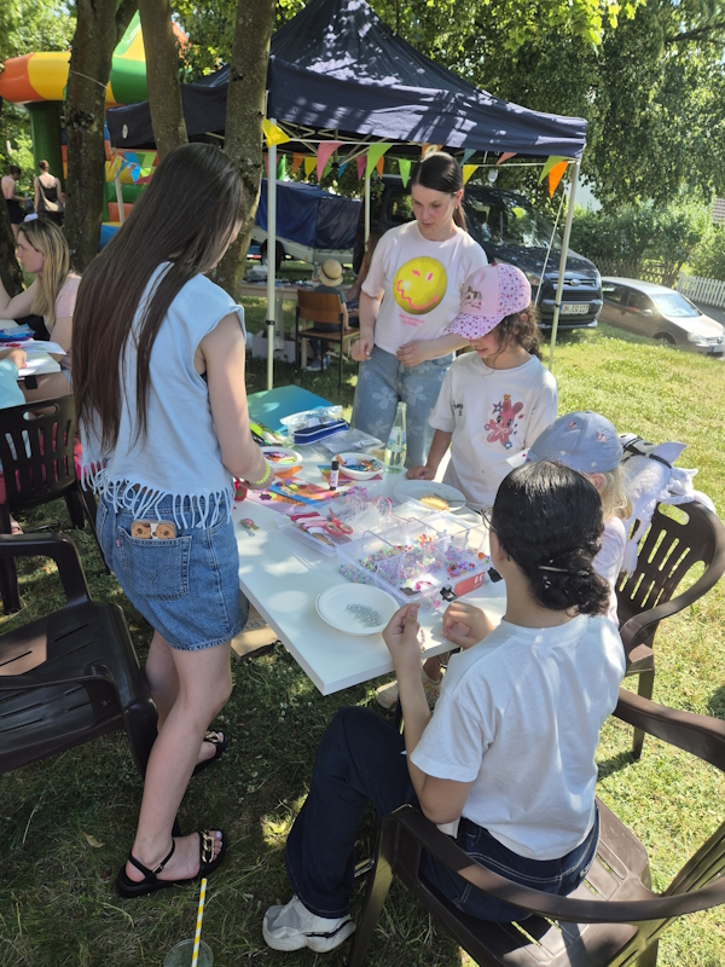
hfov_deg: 58.9
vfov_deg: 73.9
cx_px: 362
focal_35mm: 23
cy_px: 484
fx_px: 642
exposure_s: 1/452
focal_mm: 5.4
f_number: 1.8
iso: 25
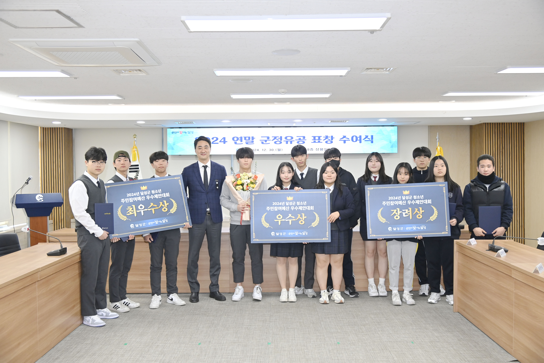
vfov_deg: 37.9
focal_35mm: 35
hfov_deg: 54.4
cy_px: 182
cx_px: 272
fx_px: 529
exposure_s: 1/200
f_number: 5
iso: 2000
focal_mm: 35
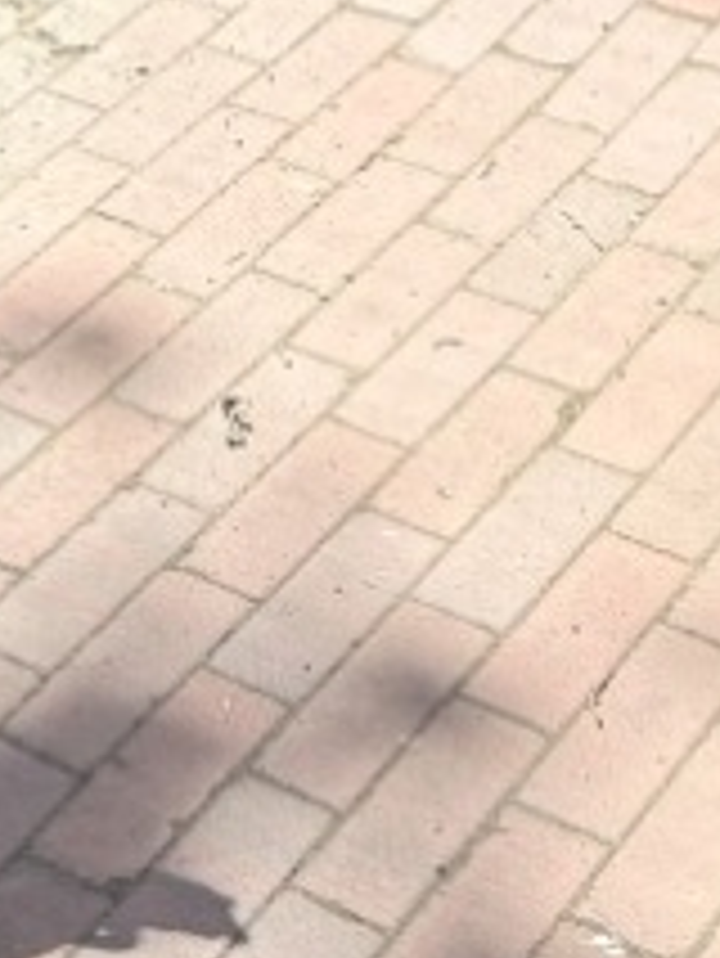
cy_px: -722
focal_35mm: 120
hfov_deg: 11.6
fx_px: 3325
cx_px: -482
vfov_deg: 14.6
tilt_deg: -16.2
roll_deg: +1.1
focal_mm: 6.76
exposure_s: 1/1060
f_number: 1.78
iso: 80
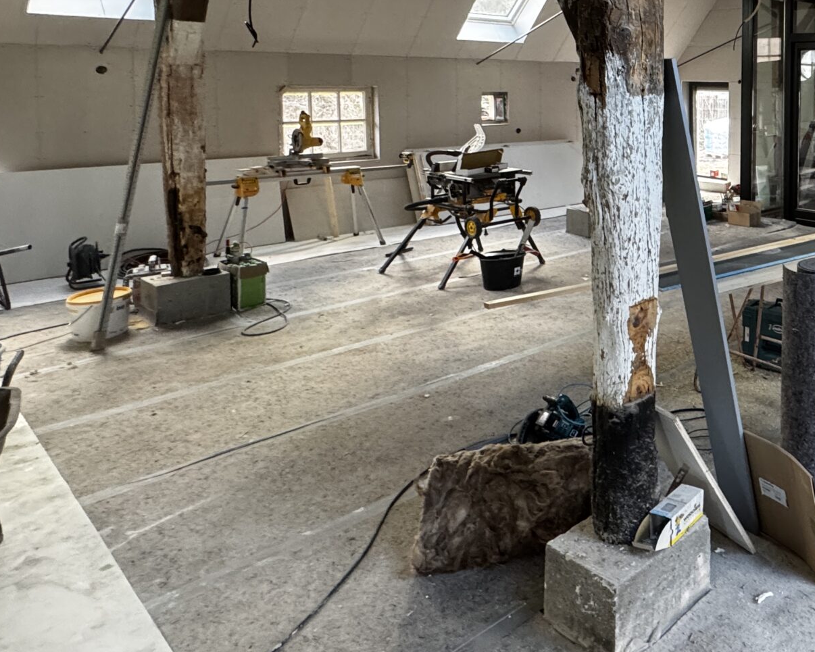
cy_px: 117
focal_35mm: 29
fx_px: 700
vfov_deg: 46.9
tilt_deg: -1.9
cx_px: 846
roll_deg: +0.1
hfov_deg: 47.9
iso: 320
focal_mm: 2.22
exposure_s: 1/94
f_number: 2.2
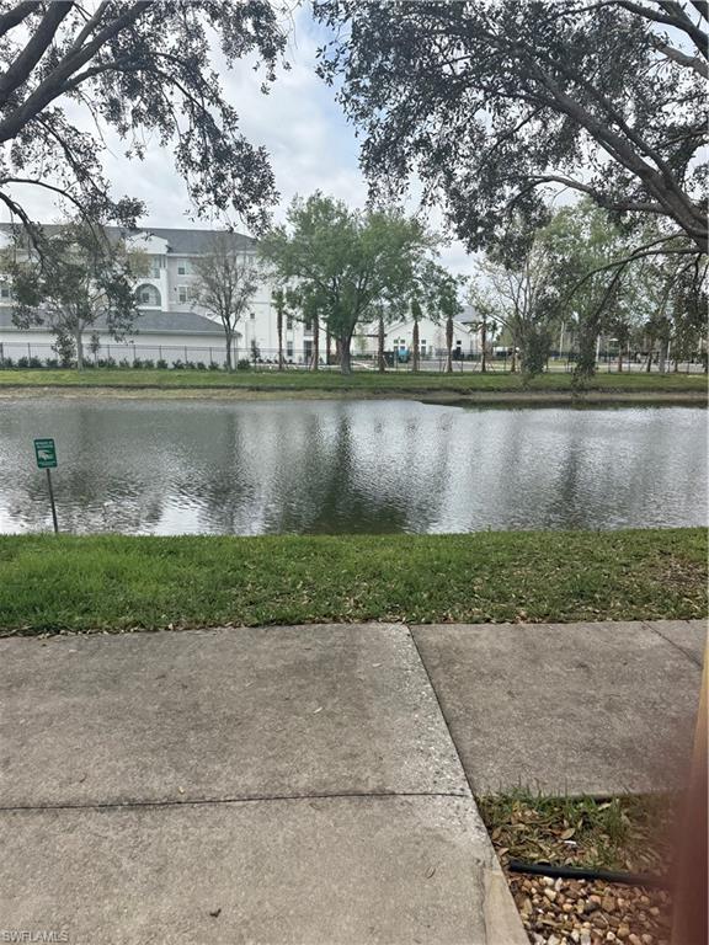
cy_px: 472
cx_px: 354
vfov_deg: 71.6
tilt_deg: -7.8
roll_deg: +0.4
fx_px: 655
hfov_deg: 56.8
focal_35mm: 24
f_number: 1.78
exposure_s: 1/3953
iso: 80
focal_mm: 6.76
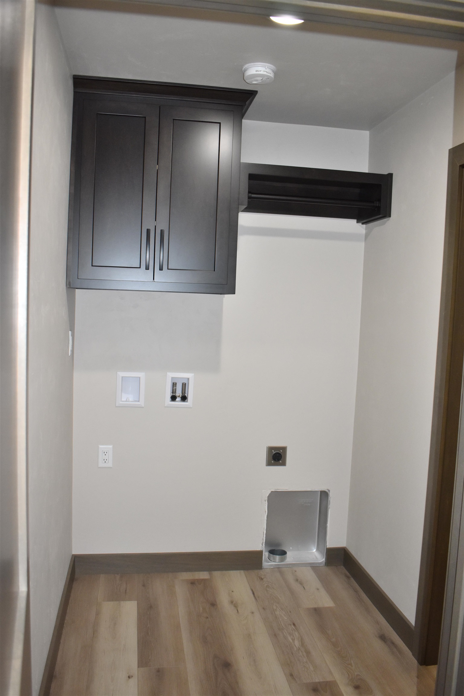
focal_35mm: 30
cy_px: 348
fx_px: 580
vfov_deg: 61.9
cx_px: 232
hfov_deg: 43.6
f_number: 3.8
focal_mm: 20
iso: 800
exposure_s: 1/160
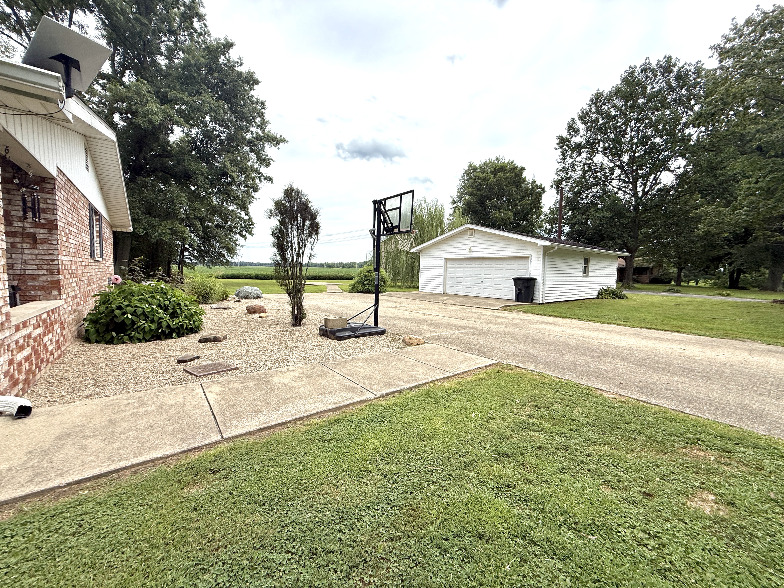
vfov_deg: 85.7
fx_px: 317
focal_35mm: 14
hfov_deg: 102.1
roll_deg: +1.4
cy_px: 294
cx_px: 392
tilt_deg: -1.9
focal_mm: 2.22
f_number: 2.2
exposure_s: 1/1848
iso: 50
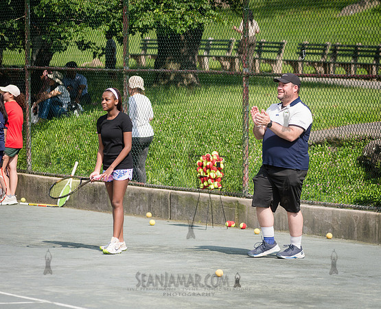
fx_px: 2274
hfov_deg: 9.6
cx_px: 257
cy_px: 139
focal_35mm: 201
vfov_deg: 7.8
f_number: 4.5
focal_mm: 155
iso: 250
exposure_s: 1/1250
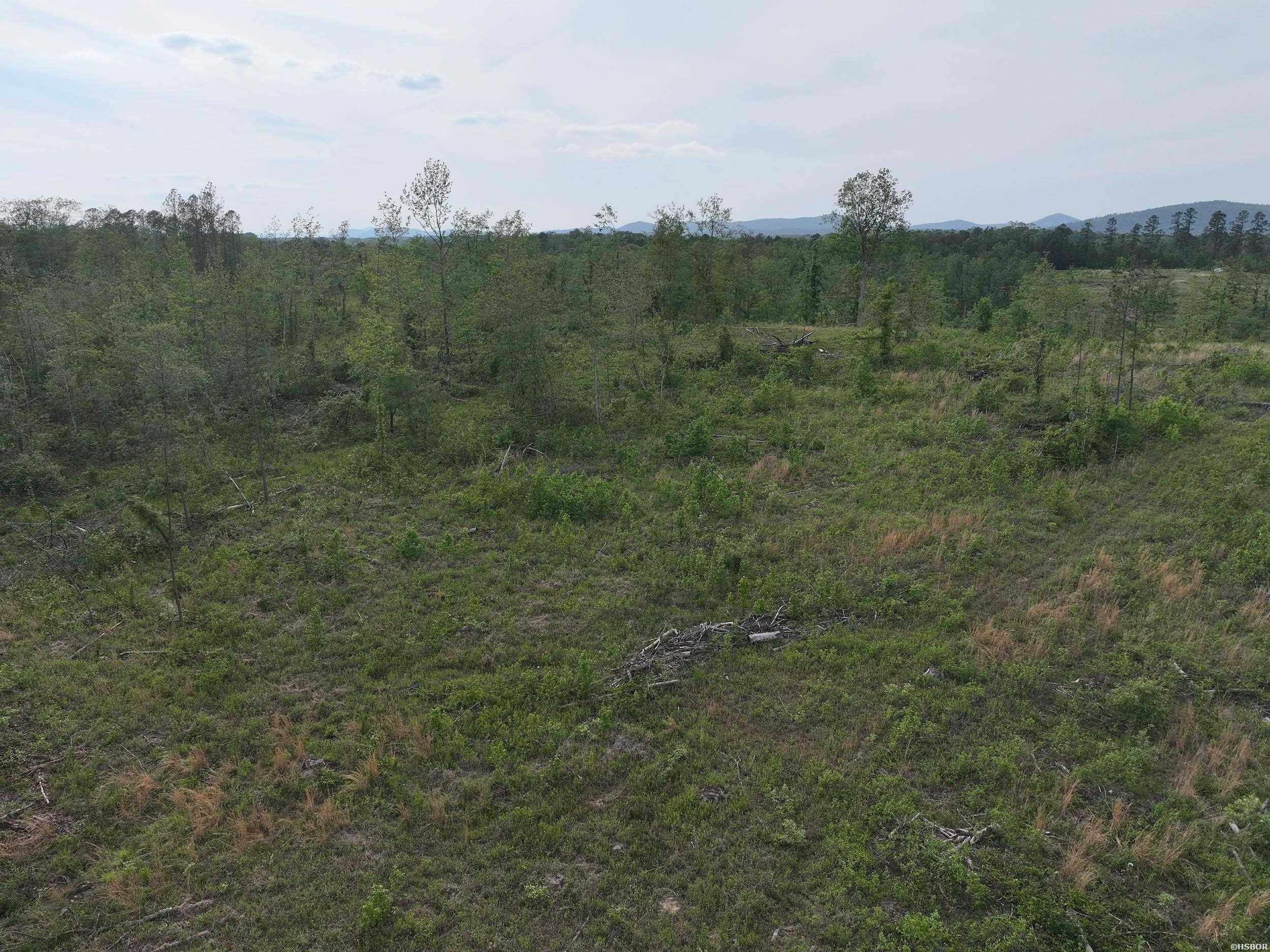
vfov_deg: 56.8
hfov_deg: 71.6
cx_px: 635
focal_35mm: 24
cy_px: 476
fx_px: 880
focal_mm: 12.29
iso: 300
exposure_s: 1/4000
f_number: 2.8
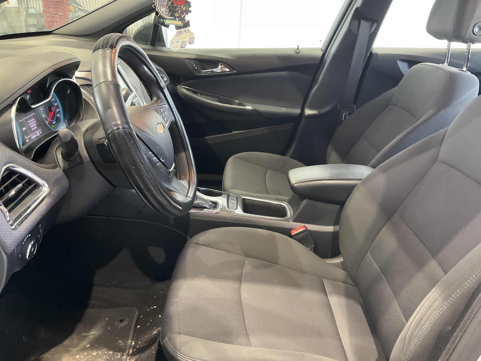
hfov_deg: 61.7
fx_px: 403
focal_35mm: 29
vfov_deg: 48.2
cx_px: 240
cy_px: 180
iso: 320
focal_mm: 3
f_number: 1.8
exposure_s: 1/30
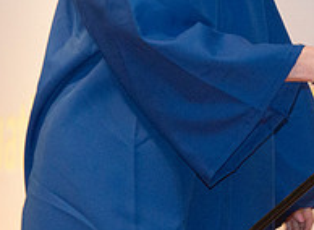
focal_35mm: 506
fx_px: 4550
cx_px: 350
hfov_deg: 3.9
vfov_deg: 2.9
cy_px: 5
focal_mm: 135
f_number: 5.6
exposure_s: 1/80
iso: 2000
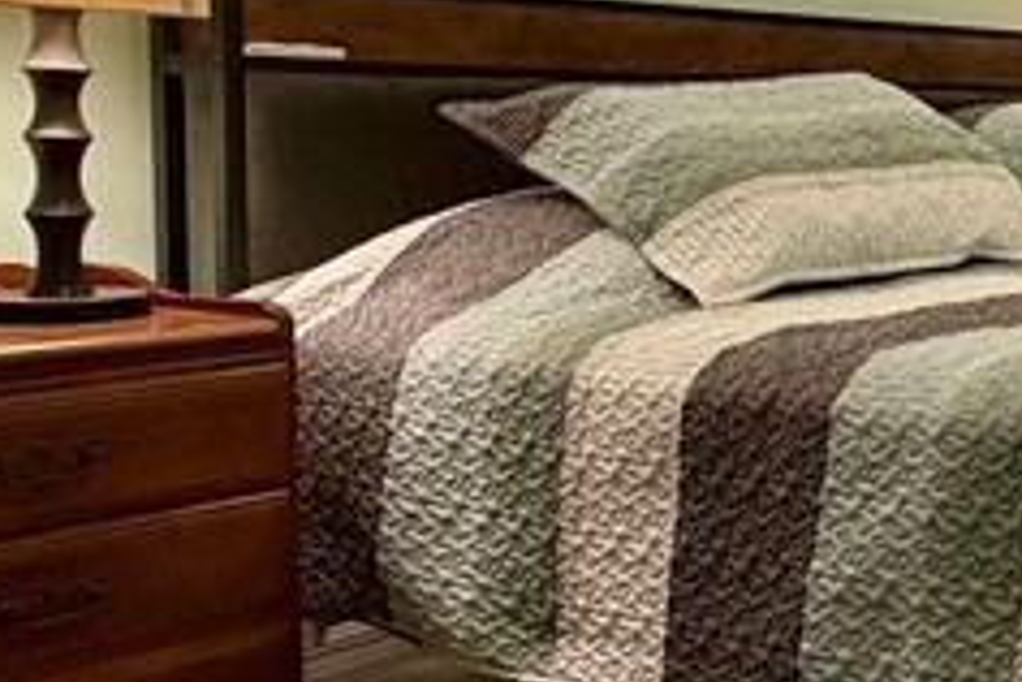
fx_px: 1788
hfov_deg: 23.6
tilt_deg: -4.2
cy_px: 233
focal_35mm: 63
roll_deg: -2.3
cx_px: 1630
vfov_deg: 21.5
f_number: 2.2
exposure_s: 1/60
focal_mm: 2.22
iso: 250
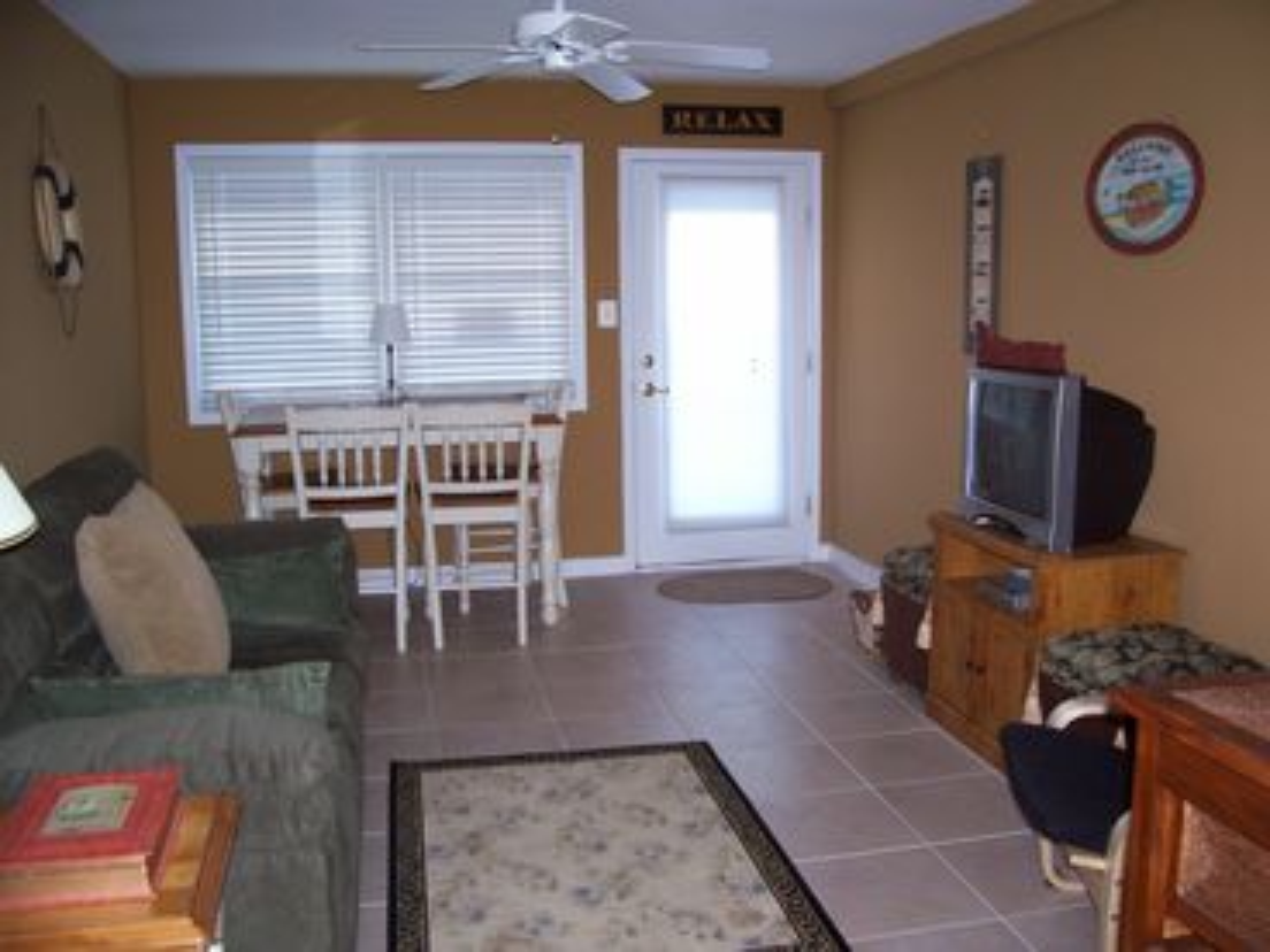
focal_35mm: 34
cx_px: 635
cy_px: 476
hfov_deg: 54.0
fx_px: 1247
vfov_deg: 41.8
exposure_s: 1/112
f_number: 2.7
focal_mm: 5.6
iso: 140
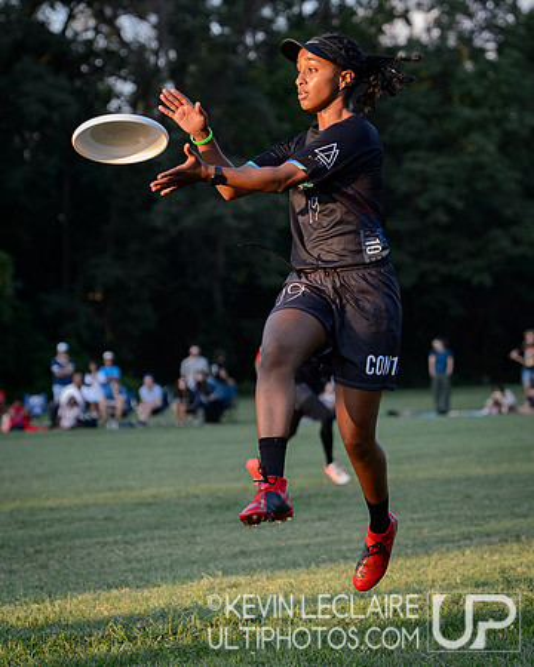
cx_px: 358
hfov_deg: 10.6
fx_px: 2871
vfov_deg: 13.3
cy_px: 344
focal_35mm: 145
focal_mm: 100
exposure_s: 1/1250
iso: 1600
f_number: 3.5
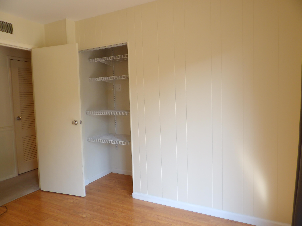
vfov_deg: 56.8
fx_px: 209
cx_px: 151
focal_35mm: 24
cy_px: 113
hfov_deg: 71.6
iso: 109
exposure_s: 1/33
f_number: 2.8
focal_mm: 4.3
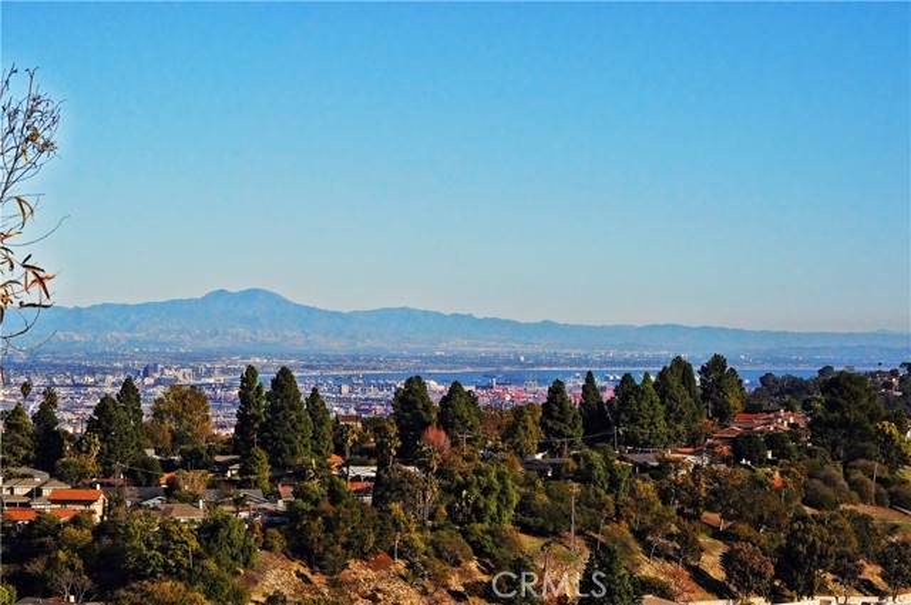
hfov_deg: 18.9
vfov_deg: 12.6
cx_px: 456
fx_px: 2730
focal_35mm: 108
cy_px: 302
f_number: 16
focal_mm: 72
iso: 200
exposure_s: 1/800
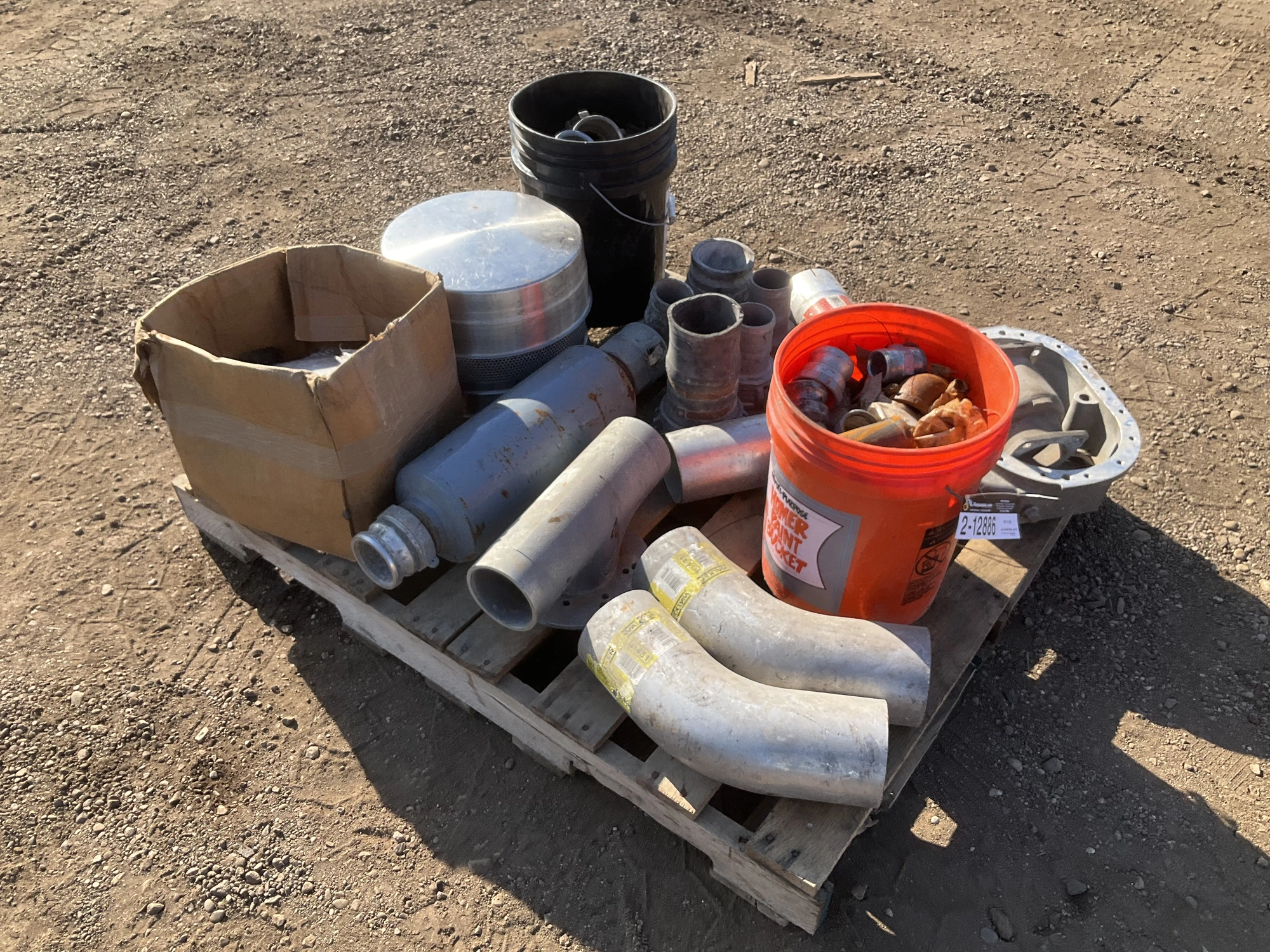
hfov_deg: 61.7
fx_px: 1064
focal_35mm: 29
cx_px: 635
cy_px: 476
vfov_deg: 48.2
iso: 25
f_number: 1.8
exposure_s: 1/719
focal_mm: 3
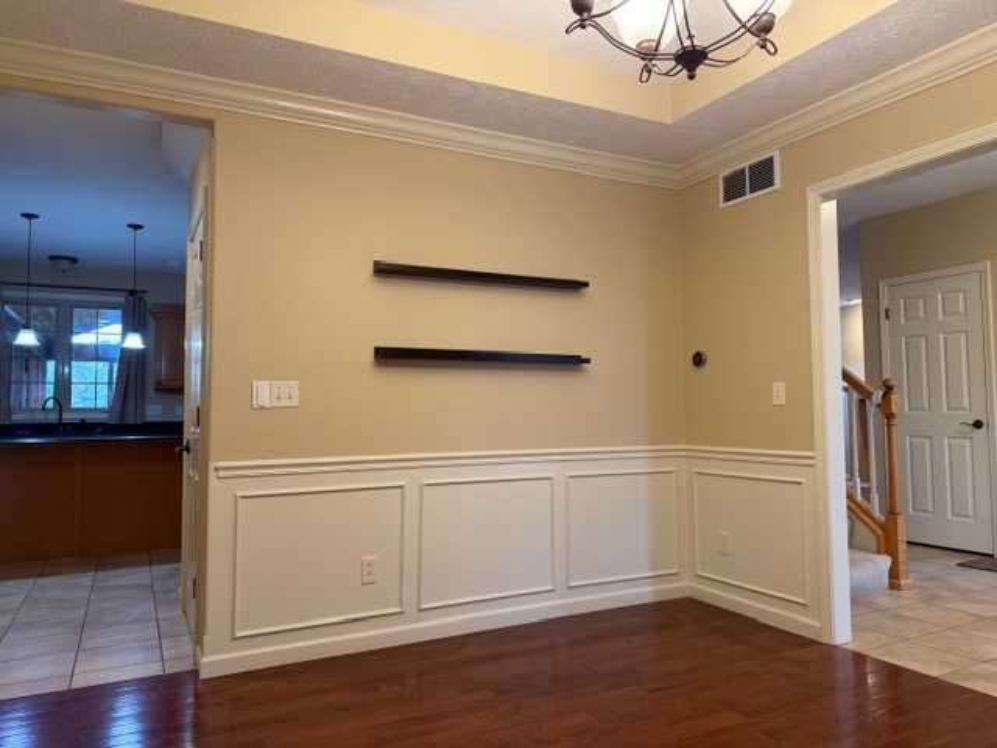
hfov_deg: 71.6
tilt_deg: +3.9
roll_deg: +0.8
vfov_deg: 56.8
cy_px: 374
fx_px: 691
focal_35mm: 24
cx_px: 498
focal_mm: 6.76
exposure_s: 1/60
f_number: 1.78
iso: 200
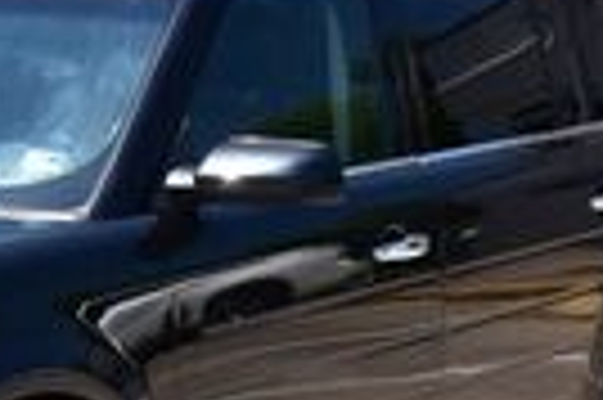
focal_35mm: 193
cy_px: 99
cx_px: -94
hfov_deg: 10.5
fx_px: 3235
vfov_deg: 7.1
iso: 400
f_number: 11
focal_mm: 27
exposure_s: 1/400
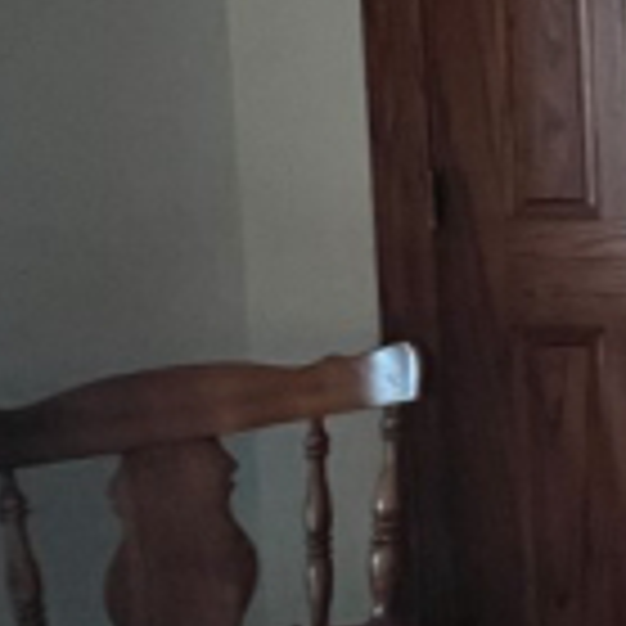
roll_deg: +1.7
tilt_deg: -3.1
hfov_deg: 15.8
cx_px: 1466
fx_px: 1125
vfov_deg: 30.3
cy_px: 122
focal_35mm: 55
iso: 1000
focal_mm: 1.57
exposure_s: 1/30
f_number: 1.8
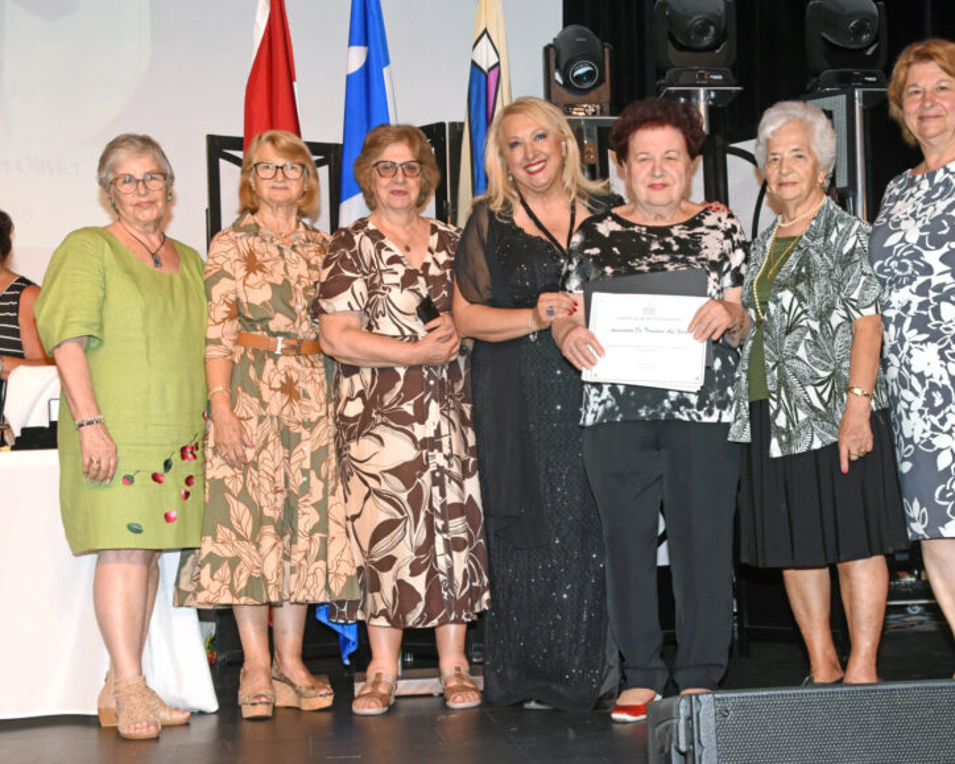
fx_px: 1583
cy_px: 373
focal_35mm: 56
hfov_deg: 33.5
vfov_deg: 27.1
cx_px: 571
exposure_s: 1/60
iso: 800
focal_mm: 32
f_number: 7.1
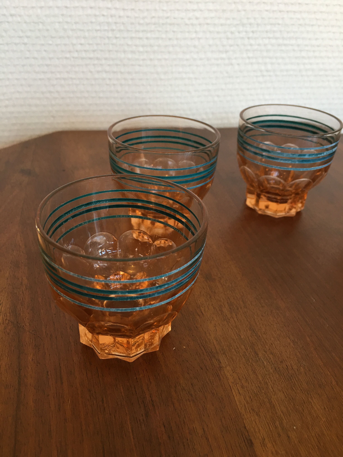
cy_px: 228
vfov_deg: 61.7
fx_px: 383
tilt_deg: -32.4
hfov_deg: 48.2
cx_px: 172
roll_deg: -3.1
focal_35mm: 29
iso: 32
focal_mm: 4.15
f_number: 2.2
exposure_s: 1/17
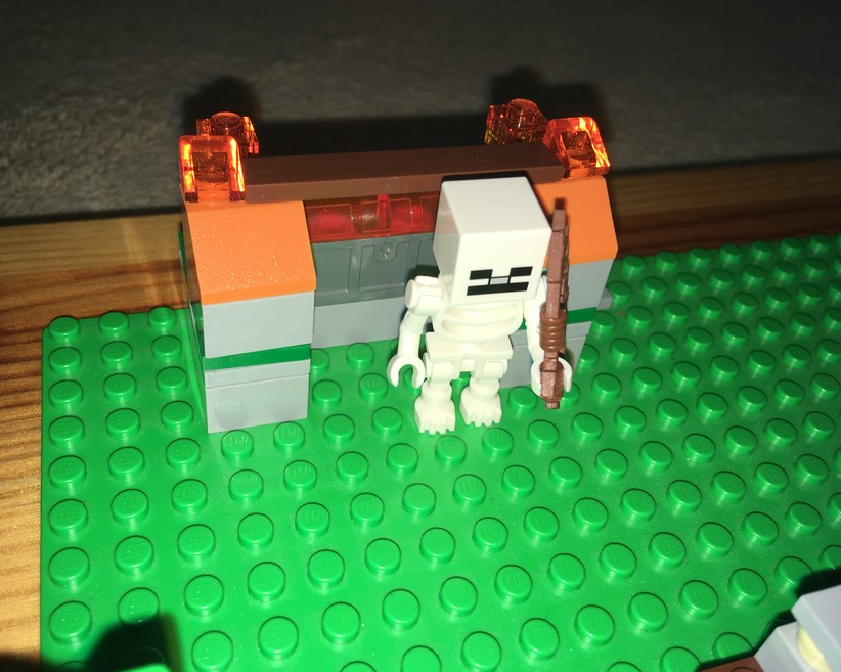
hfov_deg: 57.1
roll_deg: -6.8
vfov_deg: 47.1
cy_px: 334
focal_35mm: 31
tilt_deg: -41.8
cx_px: 382
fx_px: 771
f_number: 2.2
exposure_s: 1/199
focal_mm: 4.15
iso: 25
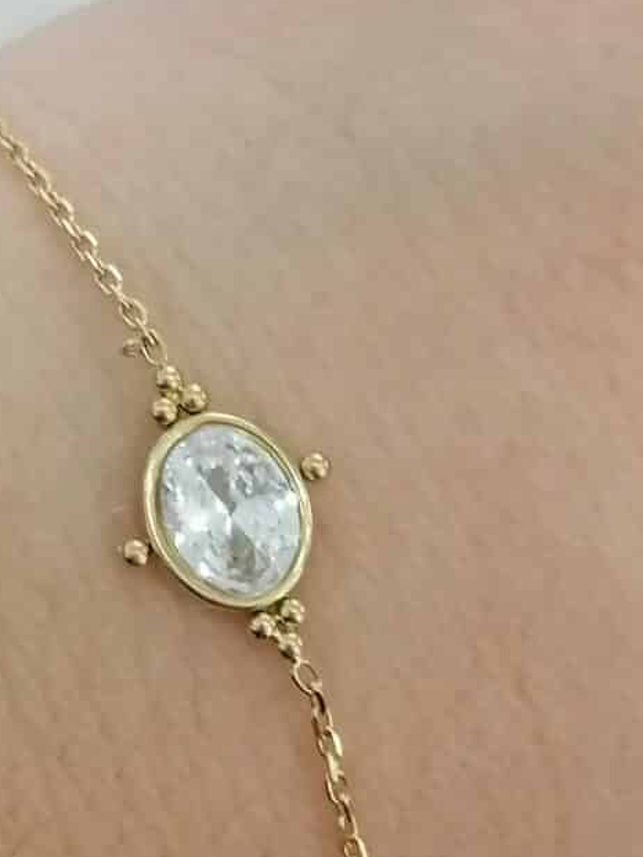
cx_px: 278
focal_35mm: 119
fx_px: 2947
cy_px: 413
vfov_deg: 16.6
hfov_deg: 12.4
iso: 125
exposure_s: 1/33.3
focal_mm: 4.75
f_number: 1.8
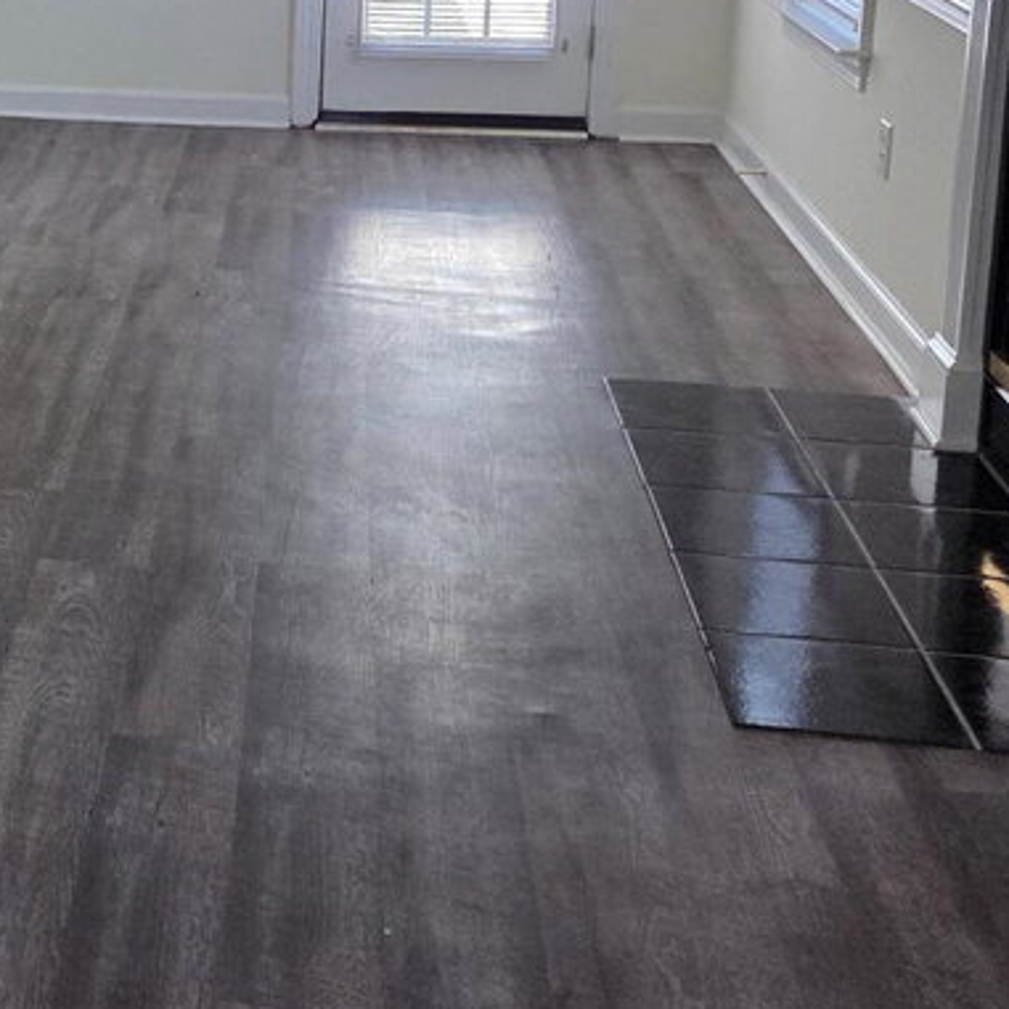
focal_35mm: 64
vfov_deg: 26.1
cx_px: -159
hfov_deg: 24.7
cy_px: 111
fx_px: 2111
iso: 160
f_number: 1.8
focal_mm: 5.4
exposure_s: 1/180
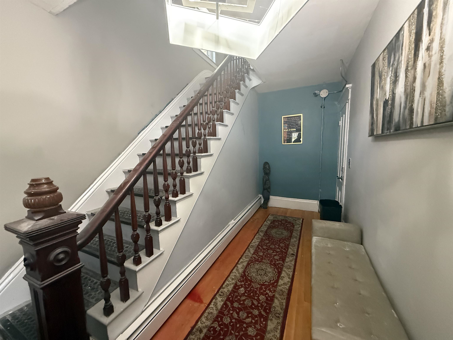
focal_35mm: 14
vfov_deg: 85.7
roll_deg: +1.6
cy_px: 170
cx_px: 226
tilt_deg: -6.0
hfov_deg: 102.1
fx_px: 183
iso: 640
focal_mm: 2.22
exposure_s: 1/60
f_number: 2.2
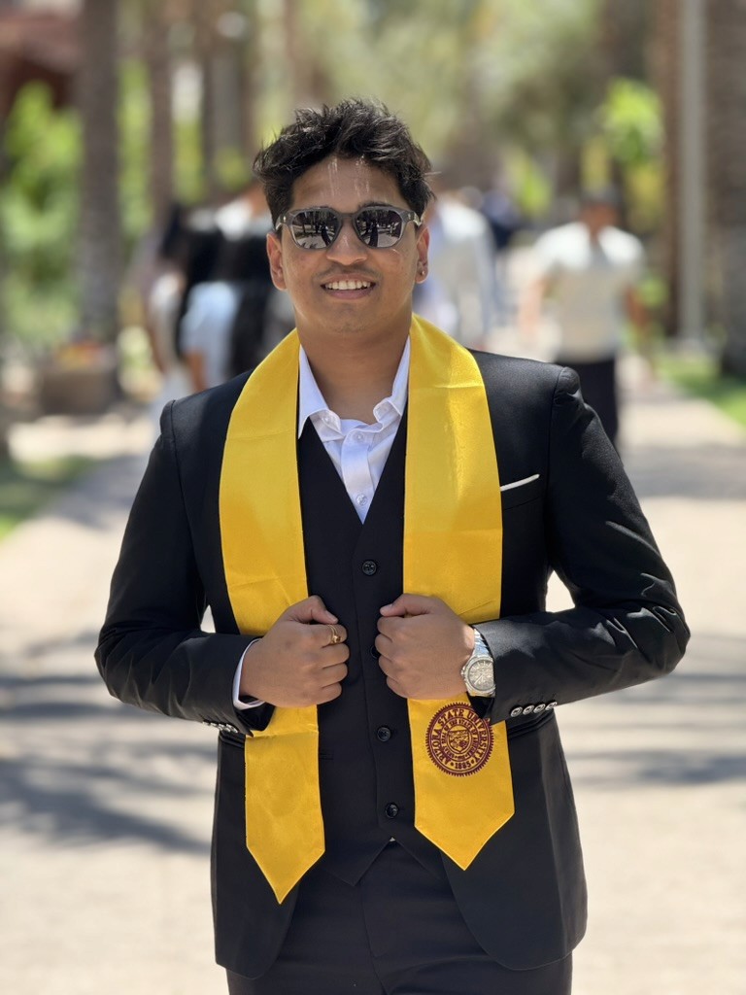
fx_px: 3448
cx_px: 373
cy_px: 498
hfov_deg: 12.3
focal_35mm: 120
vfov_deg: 16.4
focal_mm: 15.66
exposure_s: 1/240
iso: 50
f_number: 2.8
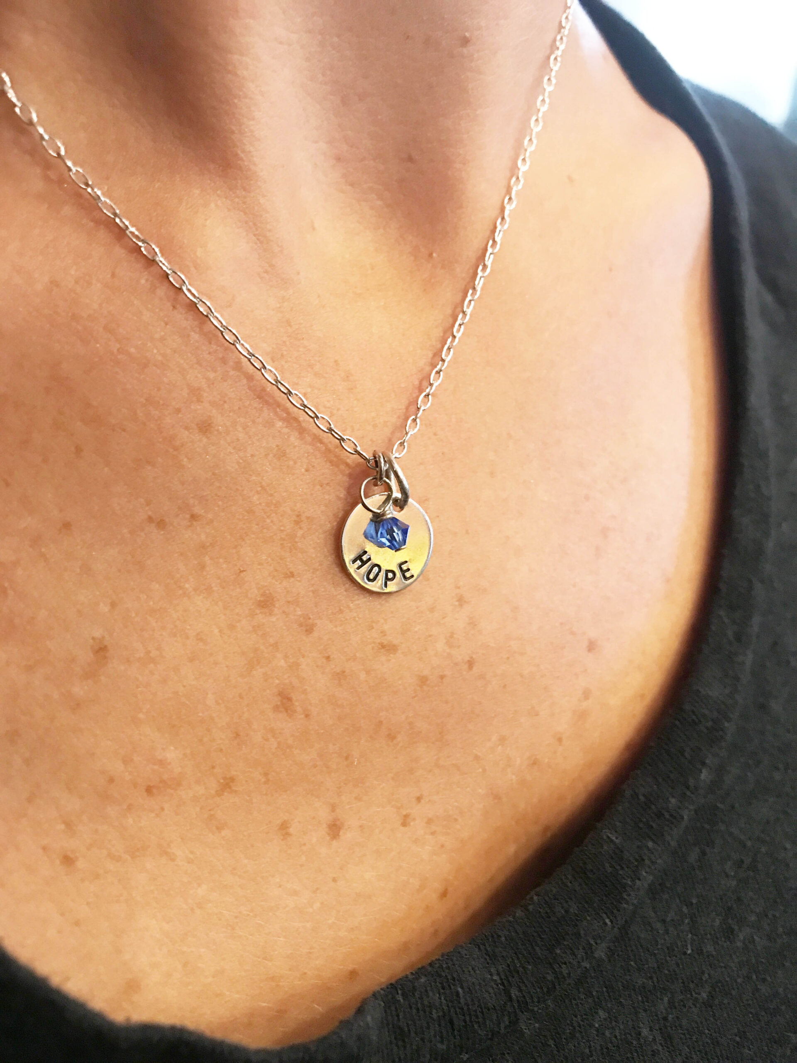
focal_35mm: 28
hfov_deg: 49.7
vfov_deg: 63.4
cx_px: 398
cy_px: 532
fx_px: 860
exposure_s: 1/15
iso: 64
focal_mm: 3.99
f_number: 1.8
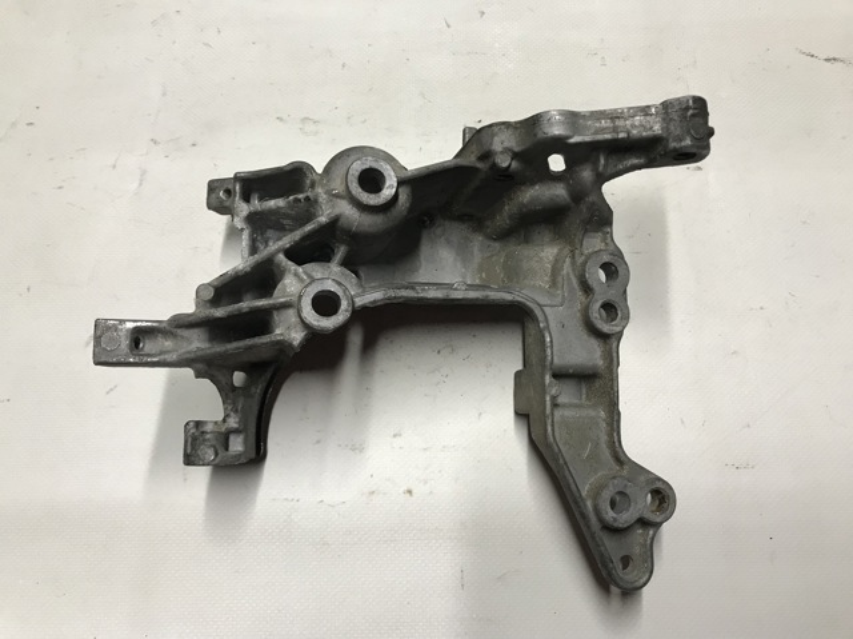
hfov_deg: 63.5
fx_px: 689
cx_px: 426
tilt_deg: -69.9
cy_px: 320
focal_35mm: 28
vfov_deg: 49.7
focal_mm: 3.99
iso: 25
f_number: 1.8
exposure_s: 1/33
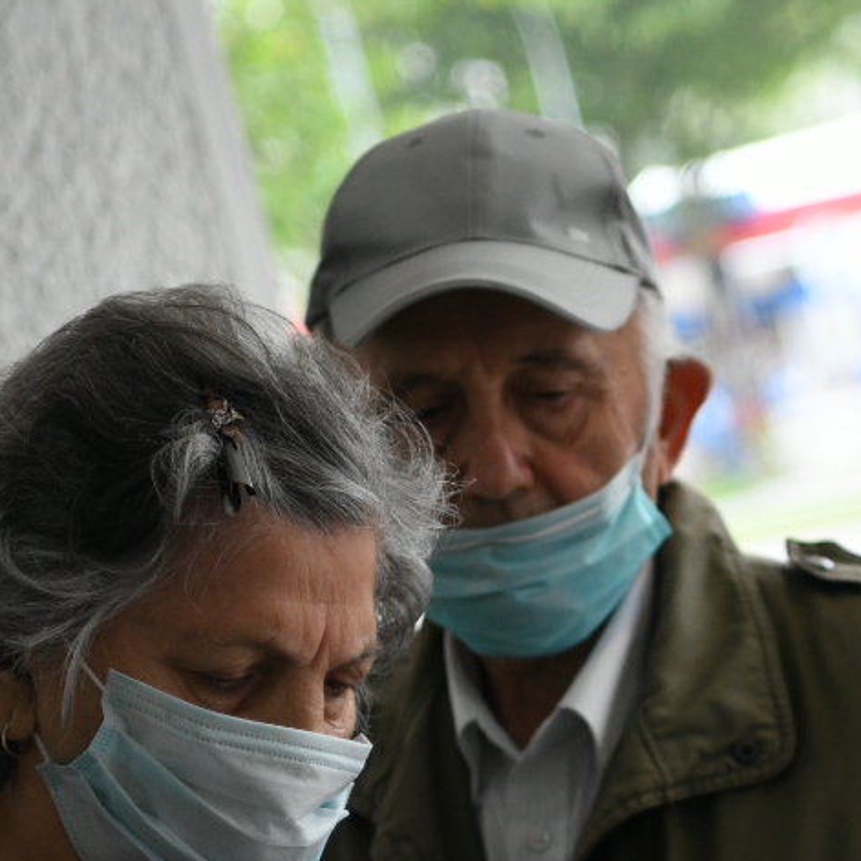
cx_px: 740
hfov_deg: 11.4
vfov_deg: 11.4
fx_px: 4277
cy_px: 837
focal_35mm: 152
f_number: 2.8
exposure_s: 1/320
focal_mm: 52
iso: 1600
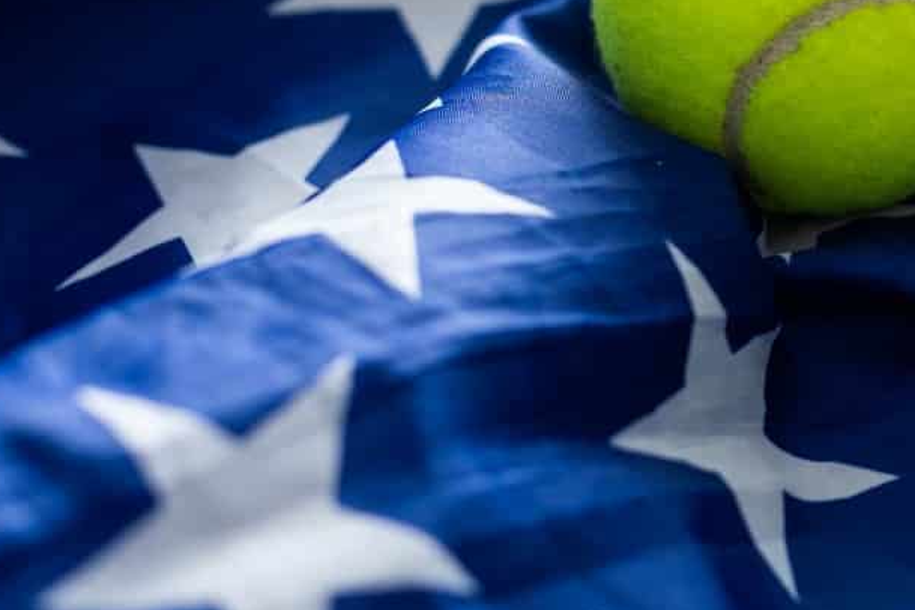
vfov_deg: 10.3
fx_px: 3380
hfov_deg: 14.9
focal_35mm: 133
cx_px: 1101
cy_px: 177
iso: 80
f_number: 3.2
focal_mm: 50
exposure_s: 1/160
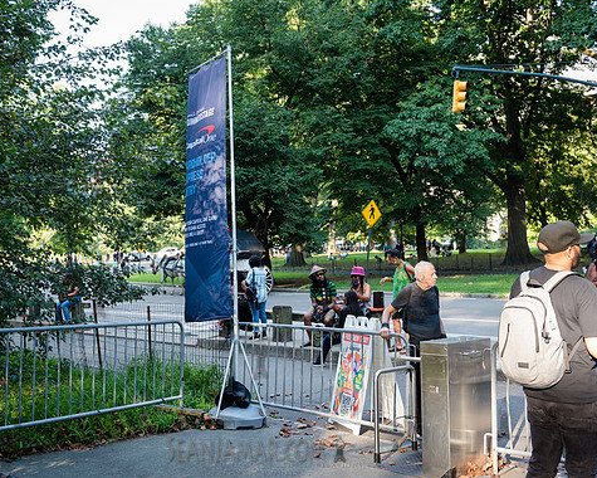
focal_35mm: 38
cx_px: 253
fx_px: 671
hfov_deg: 47.8
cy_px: 236
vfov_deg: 39.2
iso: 500
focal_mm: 32
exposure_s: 1/160
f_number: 4.5
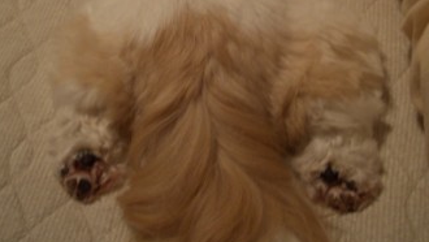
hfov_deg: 39.8
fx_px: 592
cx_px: 212
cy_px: 31
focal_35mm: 52
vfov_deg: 22.6
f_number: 2.6
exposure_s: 1/13
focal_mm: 5.8
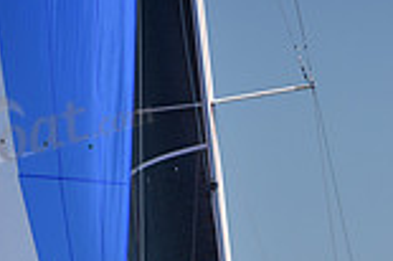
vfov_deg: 1.8
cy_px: 480
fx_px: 8168
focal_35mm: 749
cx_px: 287
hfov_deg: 2.8
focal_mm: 200
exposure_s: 1/800
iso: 250
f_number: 5
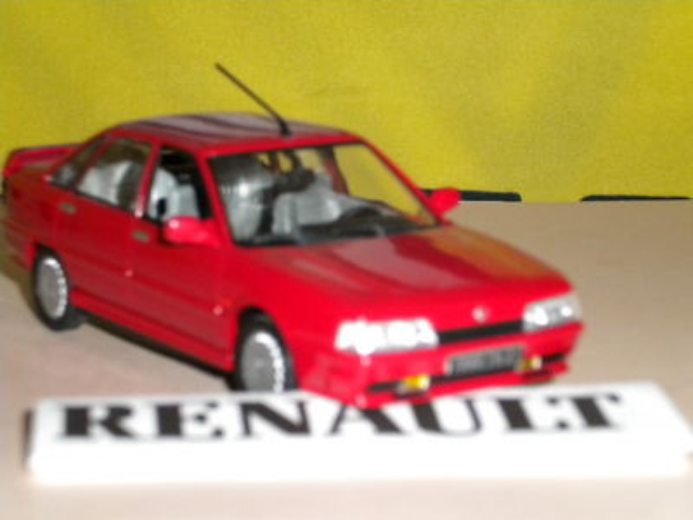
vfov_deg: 14.1
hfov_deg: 18.7
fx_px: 2102
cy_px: 260
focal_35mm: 105
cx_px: 346
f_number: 5.9
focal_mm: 18.9
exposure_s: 1/60
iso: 400
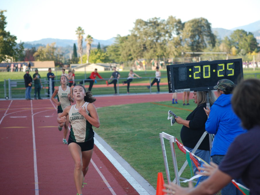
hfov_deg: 11.9
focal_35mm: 166
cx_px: 142
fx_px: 1247
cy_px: 97
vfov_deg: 8.9
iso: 400
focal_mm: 102
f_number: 4.8
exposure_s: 1/320
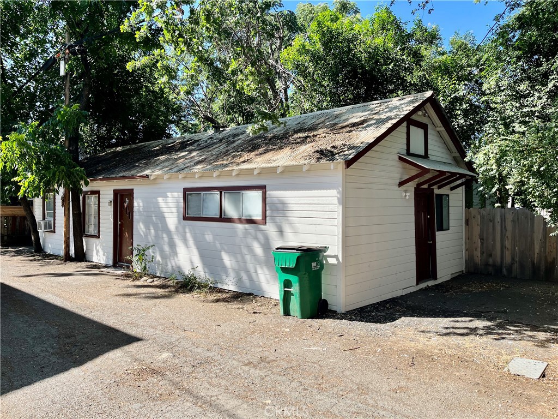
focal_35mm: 26
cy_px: 210
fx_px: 419
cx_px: 279
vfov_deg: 53.1
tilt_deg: -1.0
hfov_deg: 67.3
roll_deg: -0.3
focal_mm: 5.1
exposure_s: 1/1199
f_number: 1.6
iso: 50
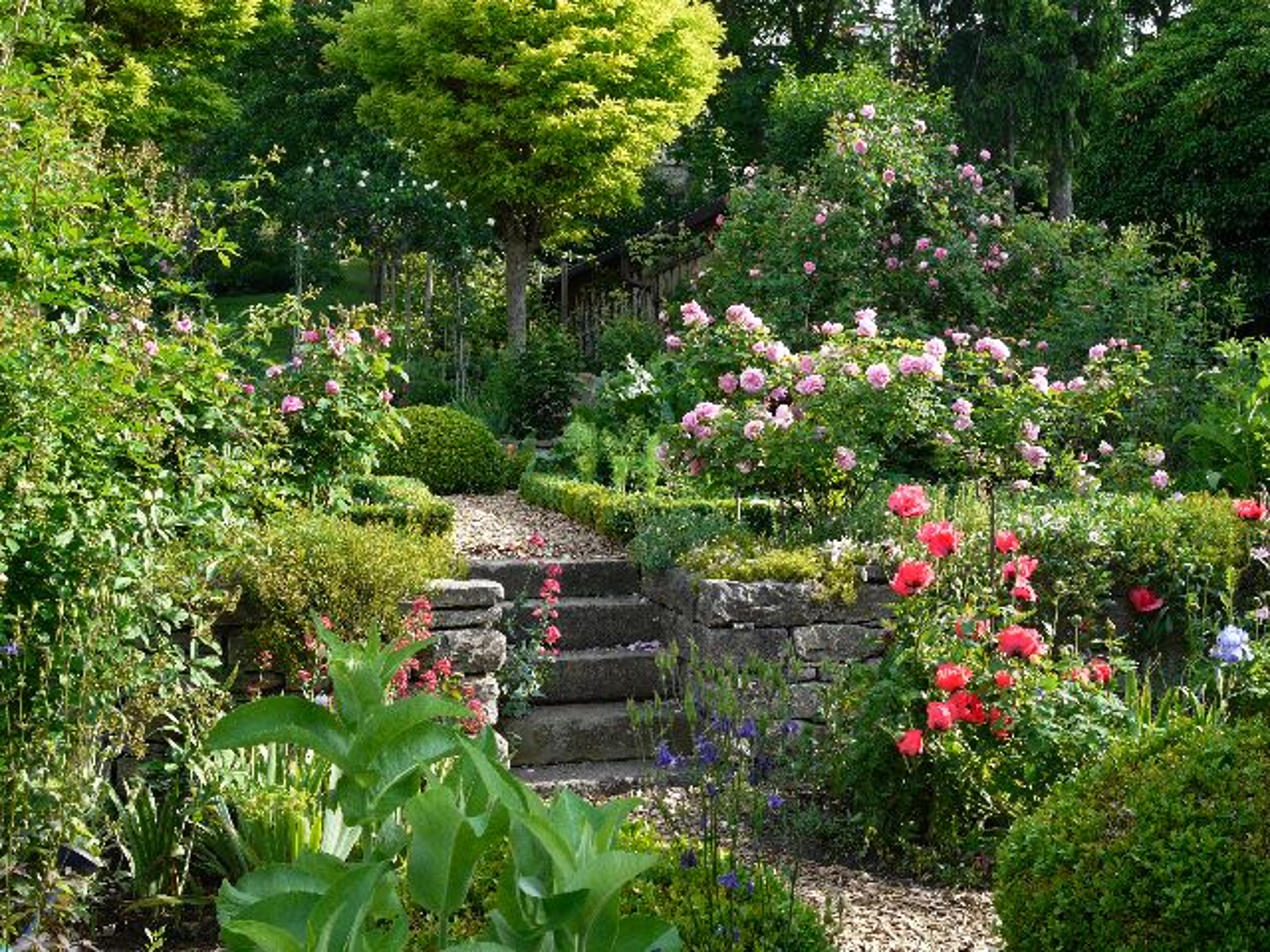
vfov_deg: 37.7
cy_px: 476
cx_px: 635
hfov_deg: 49.0
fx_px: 1394
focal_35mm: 38
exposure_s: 1/200
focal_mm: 19
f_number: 8
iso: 400
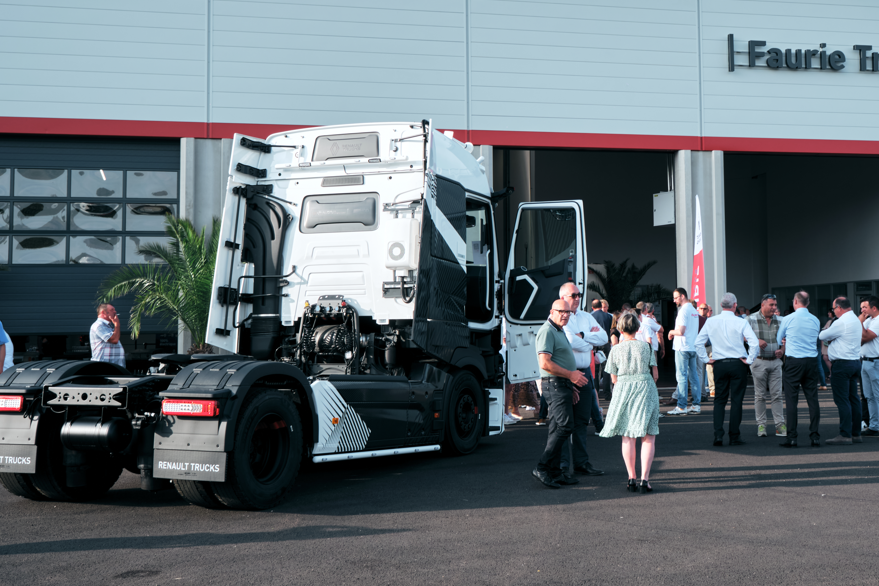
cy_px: 234
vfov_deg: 29.2
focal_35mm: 46
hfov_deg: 42.1
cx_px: 594
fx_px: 1123
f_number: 7.1
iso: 160
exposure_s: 1/125
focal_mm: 22.3
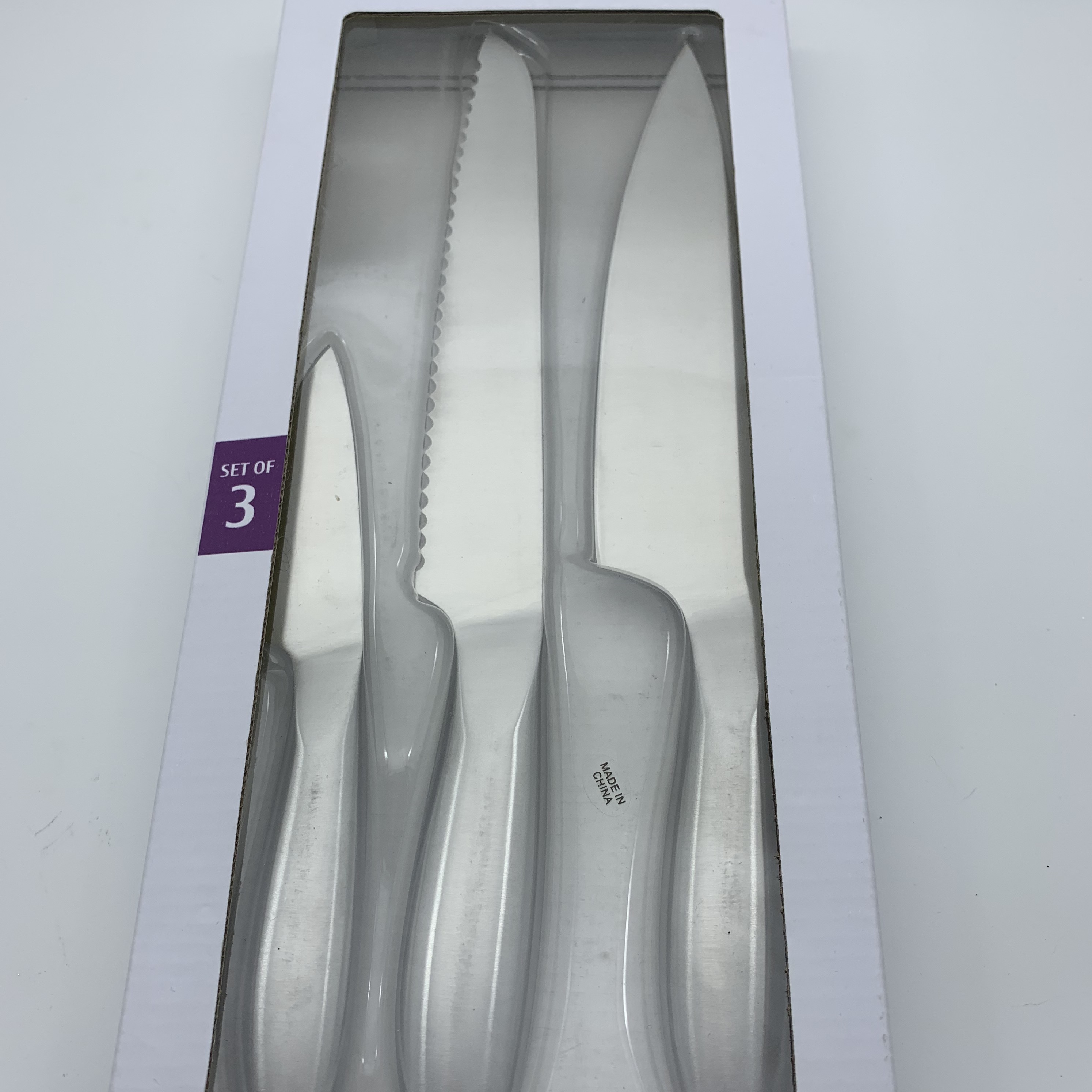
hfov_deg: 52.5
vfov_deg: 52.3
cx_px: 541
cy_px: 625
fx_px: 1106
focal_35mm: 31
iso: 25
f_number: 1.8
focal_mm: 4.25
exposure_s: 1/500
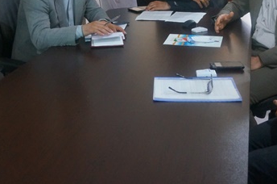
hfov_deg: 34.5
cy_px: -2
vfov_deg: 22.4
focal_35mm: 58
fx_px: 446
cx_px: 123
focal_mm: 19
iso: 3200
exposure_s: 1/80
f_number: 4
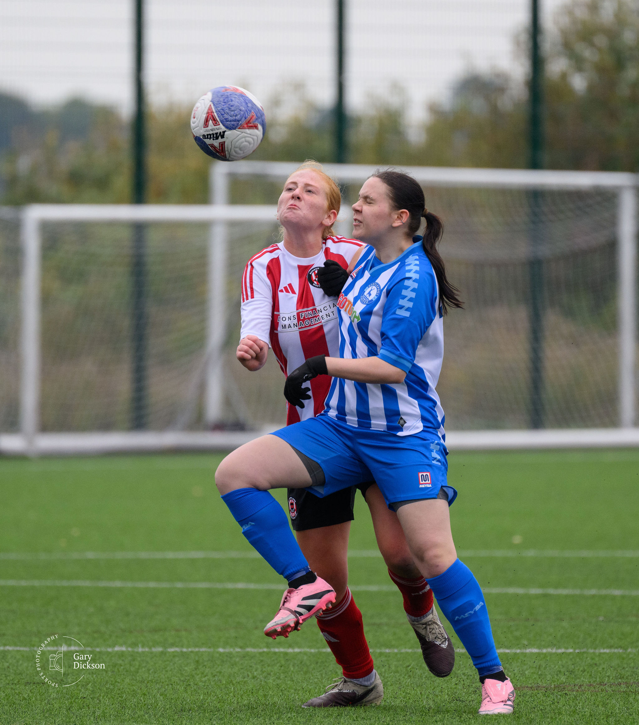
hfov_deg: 2.7
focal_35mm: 612
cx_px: 379
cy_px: 324
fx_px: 13671
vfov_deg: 3.0
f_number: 5.6
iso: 1600
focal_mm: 400
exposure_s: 1/1000
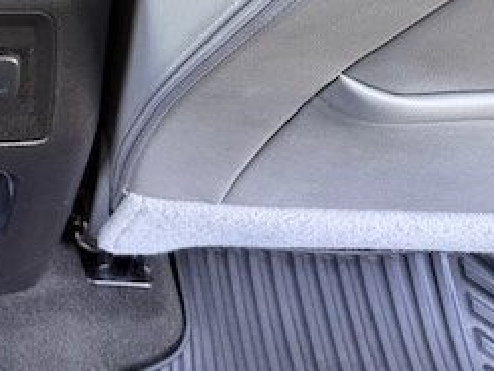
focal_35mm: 63
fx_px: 899
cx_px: -128
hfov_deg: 26.6
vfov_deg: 21.9
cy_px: -49
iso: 250
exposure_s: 1/60
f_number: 1.78
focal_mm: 6.76
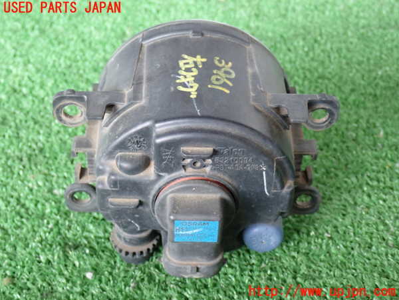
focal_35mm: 62
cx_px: 200
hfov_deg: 31.2
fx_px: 715
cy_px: 150
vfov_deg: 23.7
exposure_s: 1/50
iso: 800
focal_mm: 11.09
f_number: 3.6
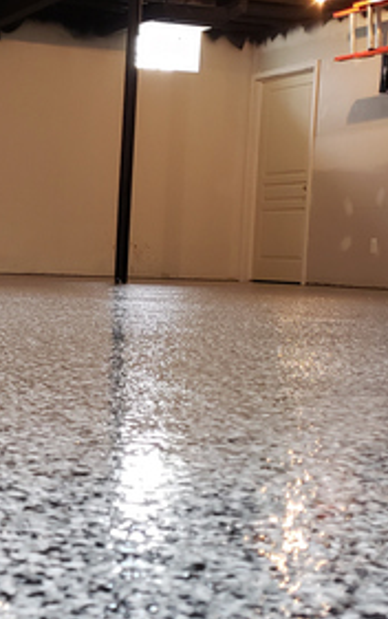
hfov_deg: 17.9
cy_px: 311
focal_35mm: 67
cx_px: -144
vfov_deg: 30.6
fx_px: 1132
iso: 250
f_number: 1.5
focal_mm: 4.3
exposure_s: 1/40
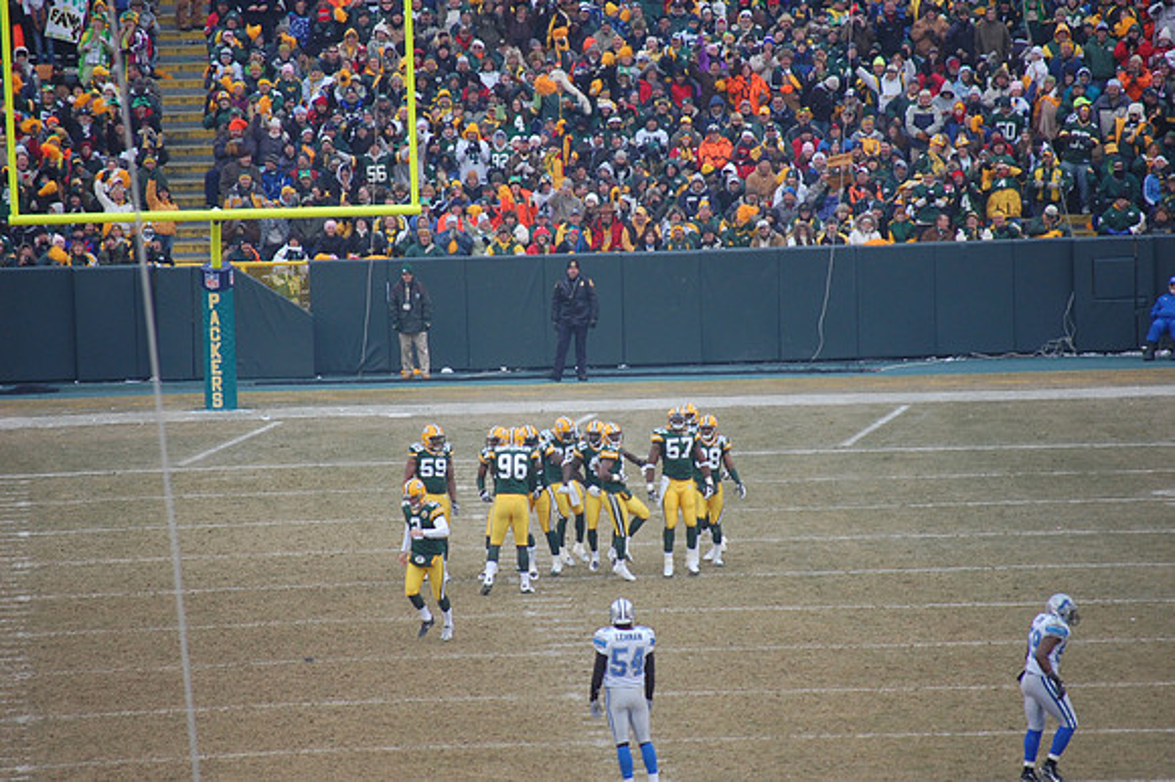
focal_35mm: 300
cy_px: 391
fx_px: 9786
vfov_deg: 4.6
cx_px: 588
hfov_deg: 6.9
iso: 400
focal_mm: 200
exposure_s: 1/250
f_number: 5.6
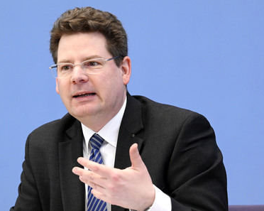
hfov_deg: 13.0
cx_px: 112
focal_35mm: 148
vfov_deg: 10.4
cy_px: 106
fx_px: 1155
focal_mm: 130
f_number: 5
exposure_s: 1/640
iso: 3200
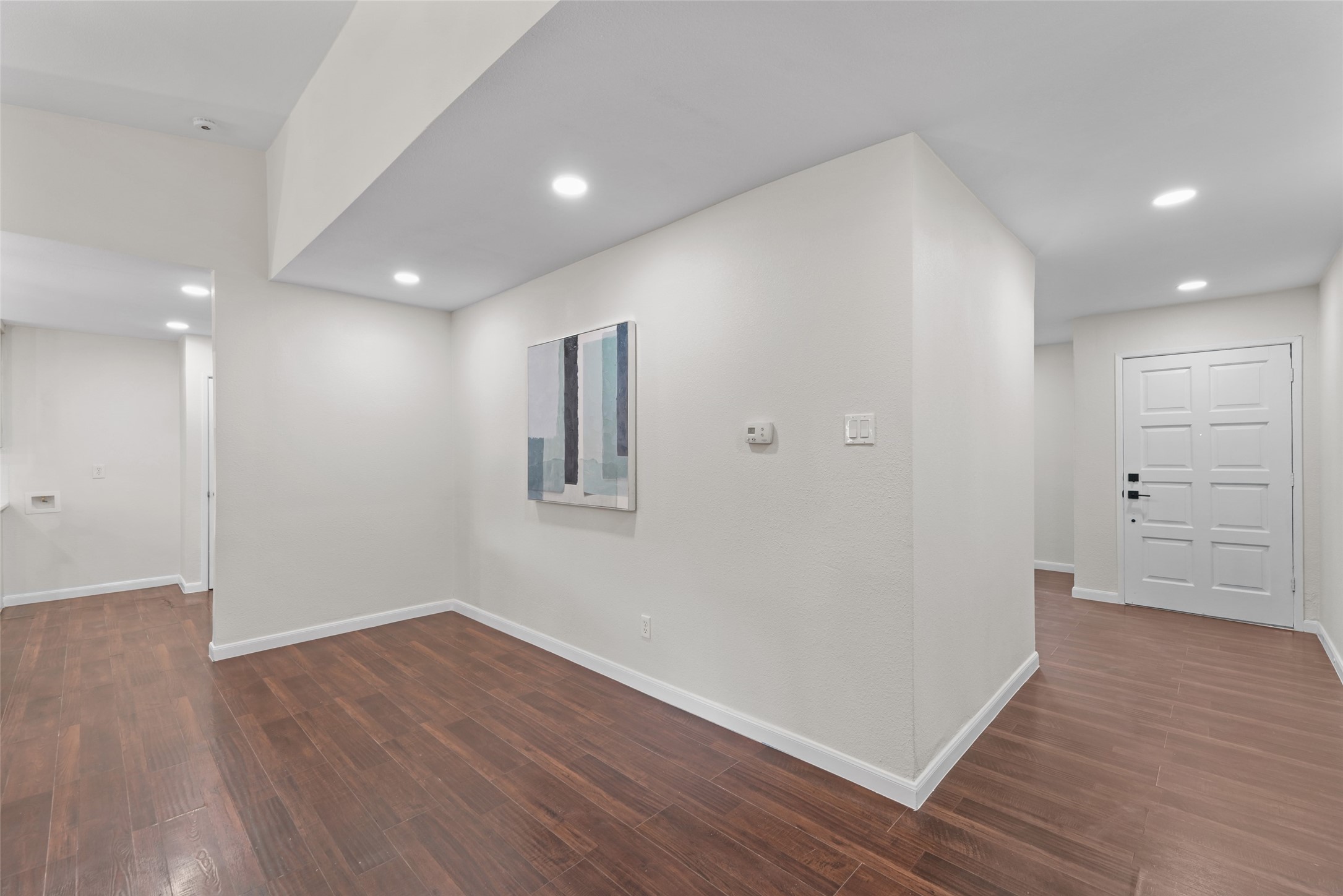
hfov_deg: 99.3
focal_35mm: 15
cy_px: 448
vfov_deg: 76.2
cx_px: 672
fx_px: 571
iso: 400
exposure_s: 1/2.5
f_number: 9
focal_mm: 15.3
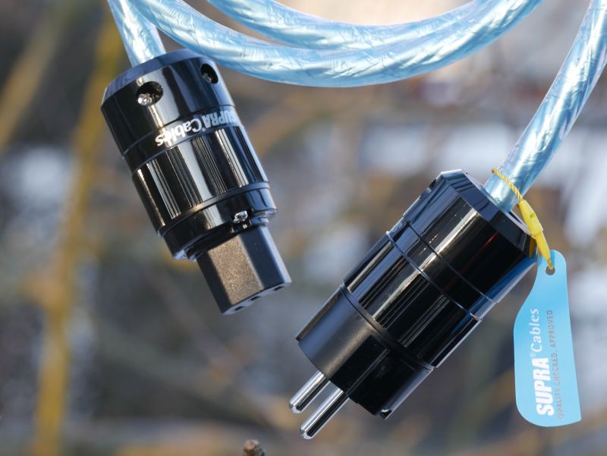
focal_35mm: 122
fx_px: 2141
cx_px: 304
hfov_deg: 16.1
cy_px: 228
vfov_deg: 12.2
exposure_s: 1/160
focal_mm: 61
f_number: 5.2
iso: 400
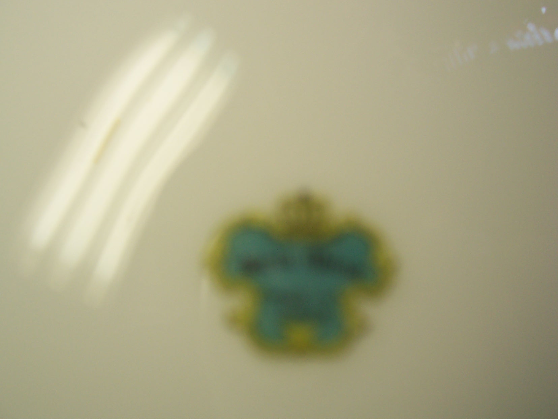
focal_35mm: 37
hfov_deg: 50.1
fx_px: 596
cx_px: 279
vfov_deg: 38.7
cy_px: 210
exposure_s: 1/180
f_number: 2.8
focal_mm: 5.6
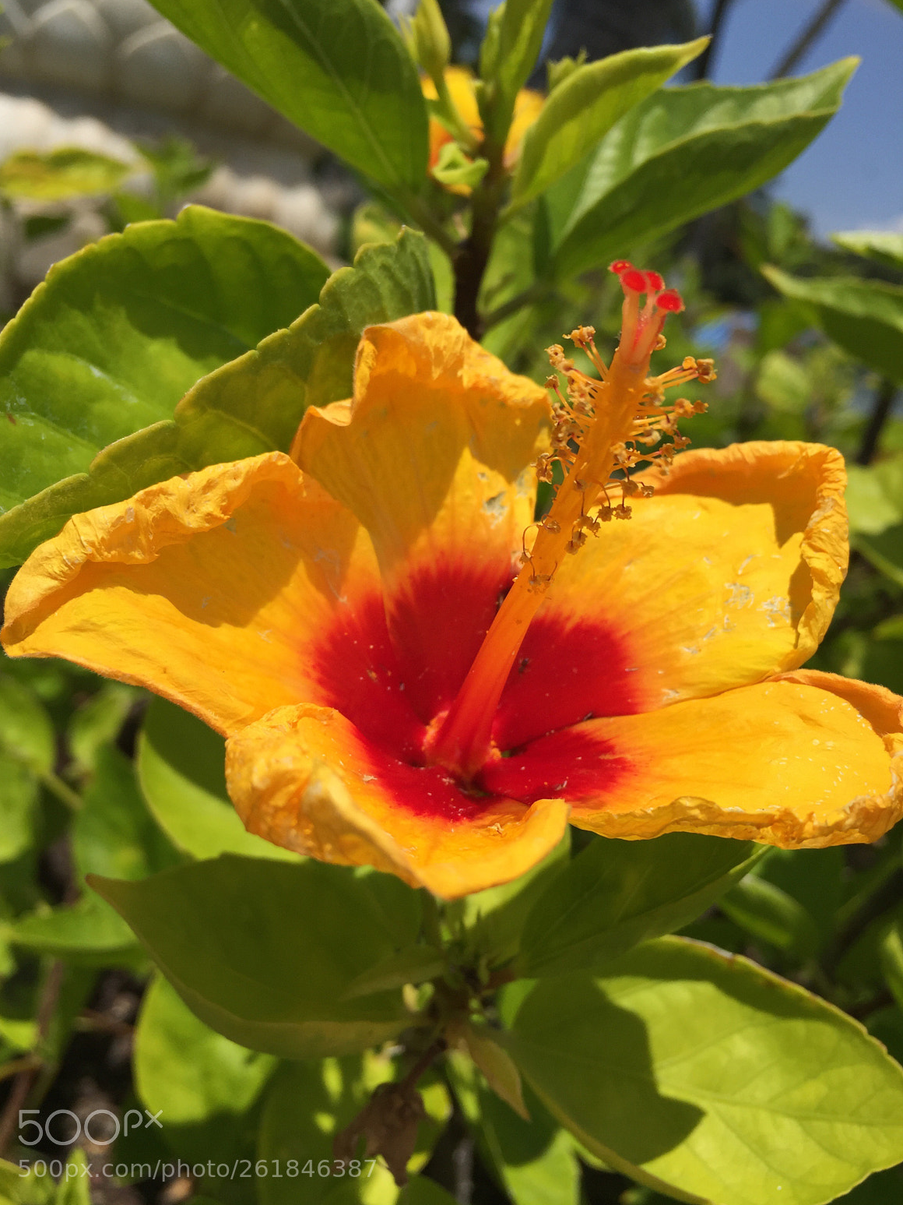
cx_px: 437
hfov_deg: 46.8
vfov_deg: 60.0
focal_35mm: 30
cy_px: 607
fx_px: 1044
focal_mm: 4.15
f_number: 2.2
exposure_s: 1/3597
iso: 32
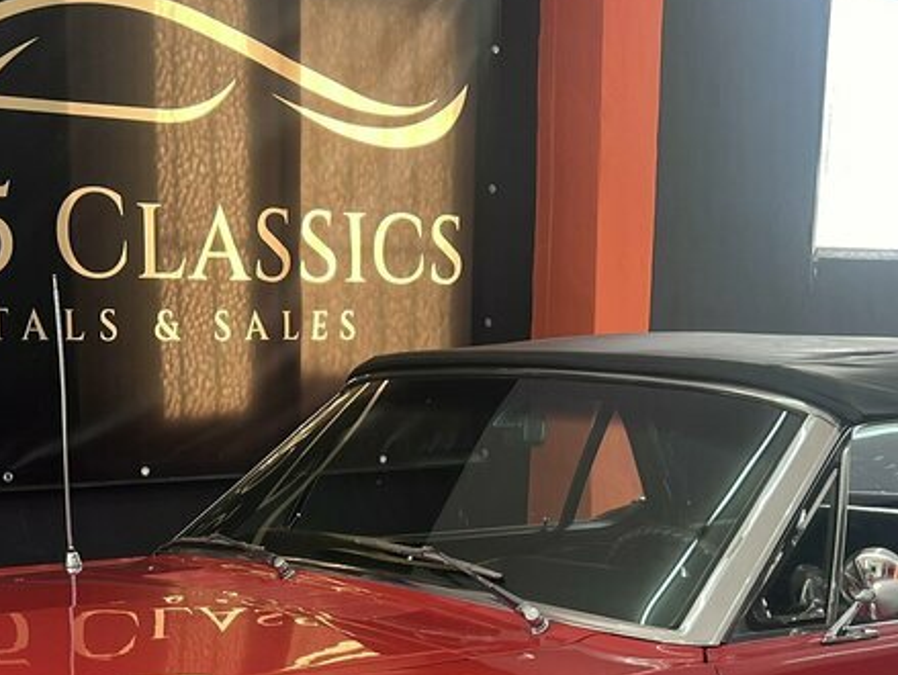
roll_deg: +0.2
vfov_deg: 19.6
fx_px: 1843
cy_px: 792
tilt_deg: -14.3
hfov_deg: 27.3
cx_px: 327
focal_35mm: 71
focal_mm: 5.7
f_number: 1.5
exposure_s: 1/100
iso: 80
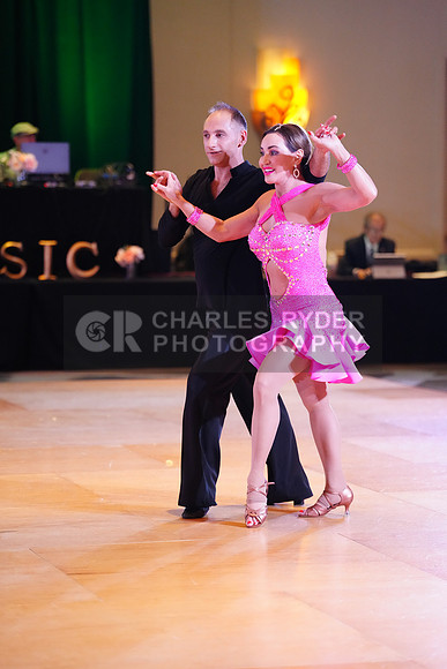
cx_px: 224
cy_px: 334
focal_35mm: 125
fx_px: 2327
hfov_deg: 11.0
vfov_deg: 16.4
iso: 5000
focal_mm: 125
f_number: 2.8
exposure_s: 1/320
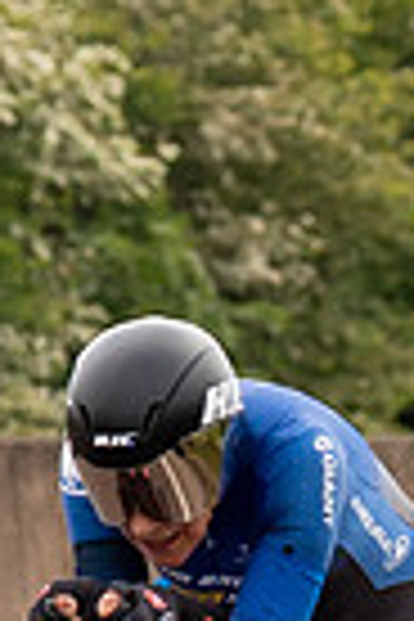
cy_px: 518
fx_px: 17266
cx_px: 329
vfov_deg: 2.1
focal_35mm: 1001
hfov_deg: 1.4
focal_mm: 77
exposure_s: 1/800
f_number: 4
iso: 125
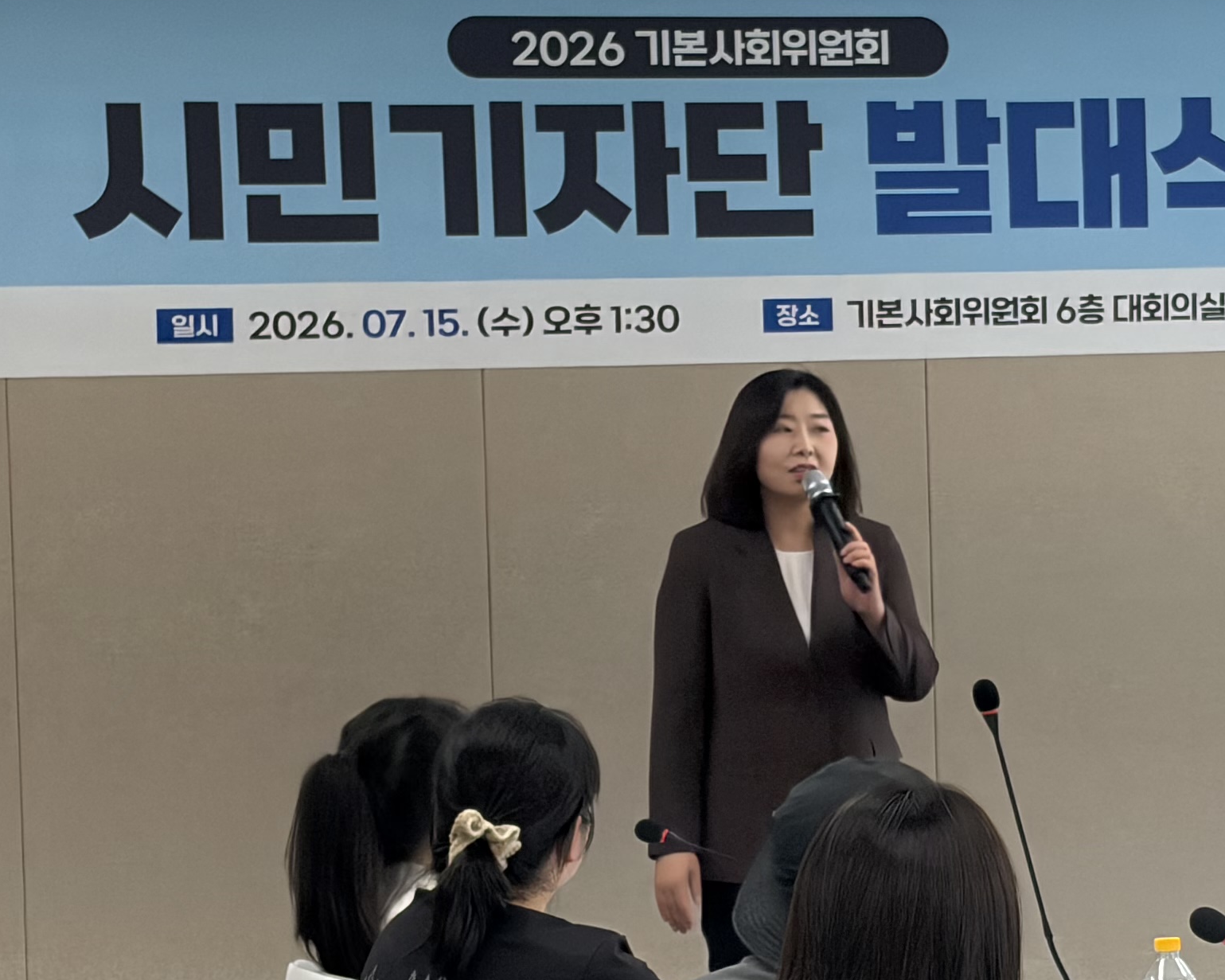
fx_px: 4822
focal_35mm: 133
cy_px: 644
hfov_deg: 14.4
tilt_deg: -2.0
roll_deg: +1.5
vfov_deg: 11.6
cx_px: 900
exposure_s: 1/140
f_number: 1.6
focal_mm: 5.96
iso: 100
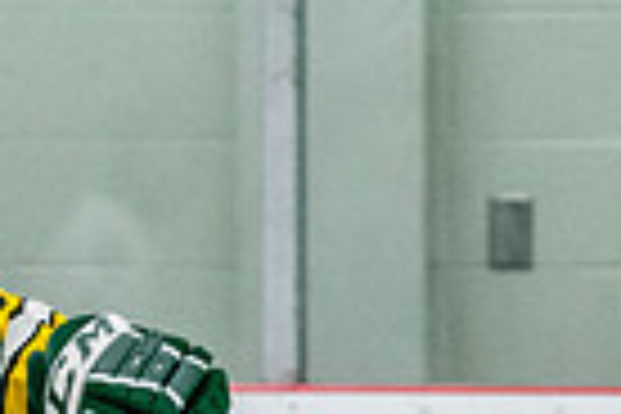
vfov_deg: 1.3
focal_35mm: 1091
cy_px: 945
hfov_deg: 1.9
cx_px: -242
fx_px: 18818
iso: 4000
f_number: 2.8
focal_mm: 116
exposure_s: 1/800
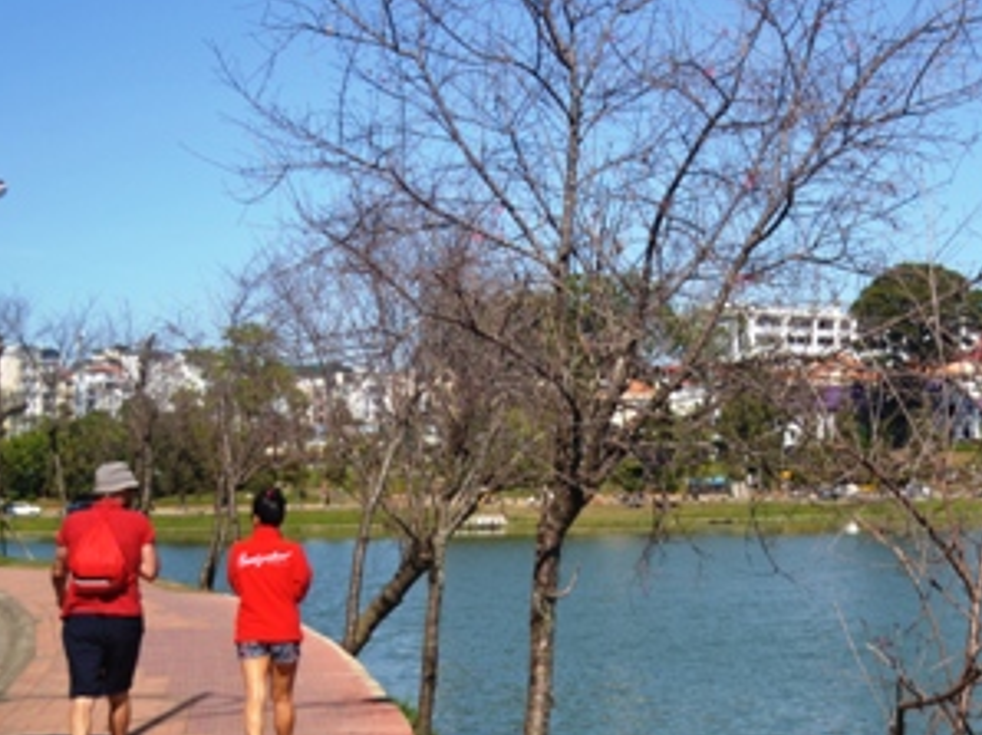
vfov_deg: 19.6
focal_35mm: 75
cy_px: 310
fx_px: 2126
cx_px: 881
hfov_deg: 25.2
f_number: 4
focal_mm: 24
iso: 100
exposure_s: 1/1000
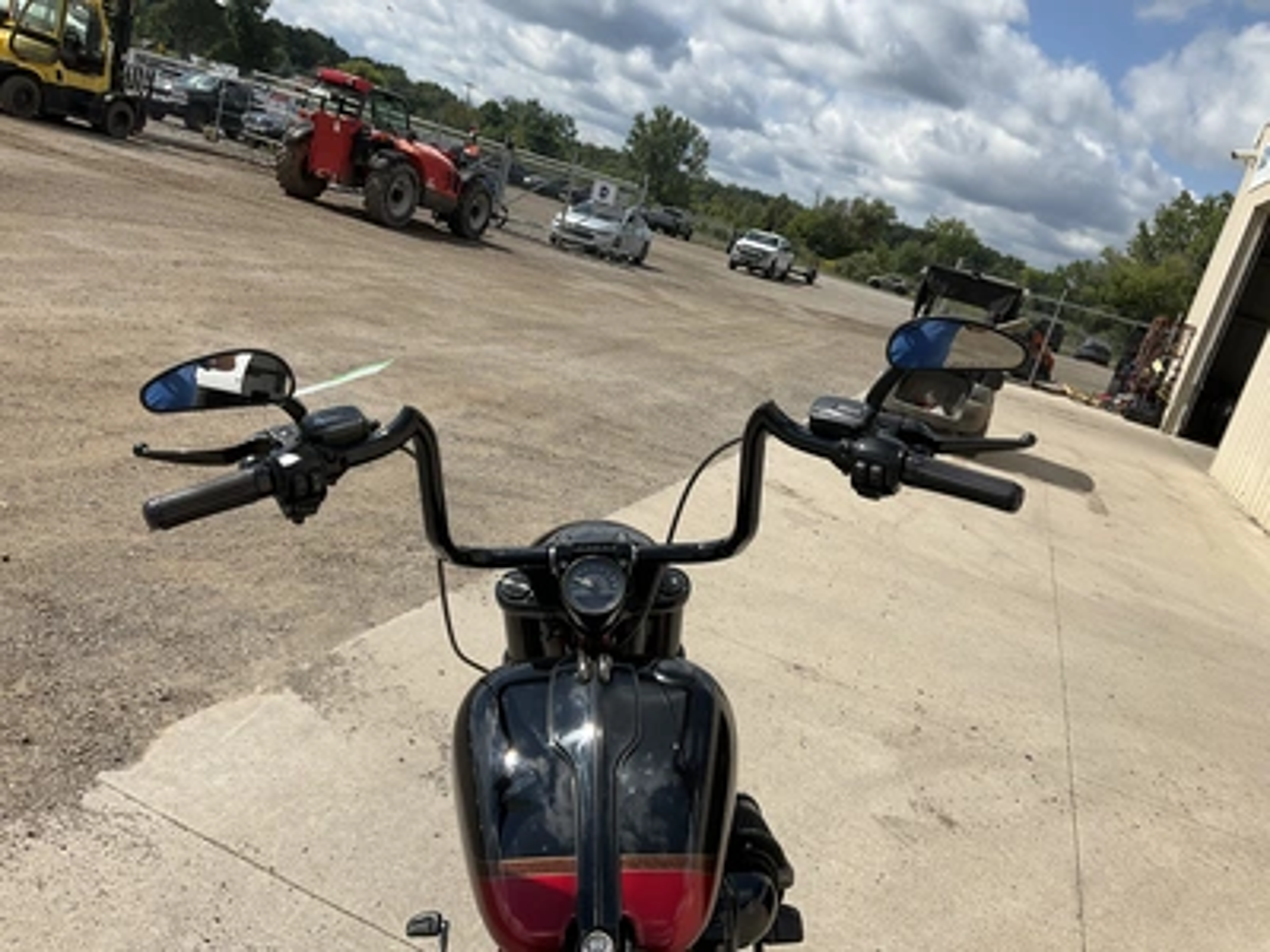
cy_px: 476
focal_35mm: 29
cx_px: 635
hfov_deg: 61.7
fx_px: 1064
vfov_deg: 48.2
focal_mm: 3
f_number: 1.8
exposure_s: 1/2801
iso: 25
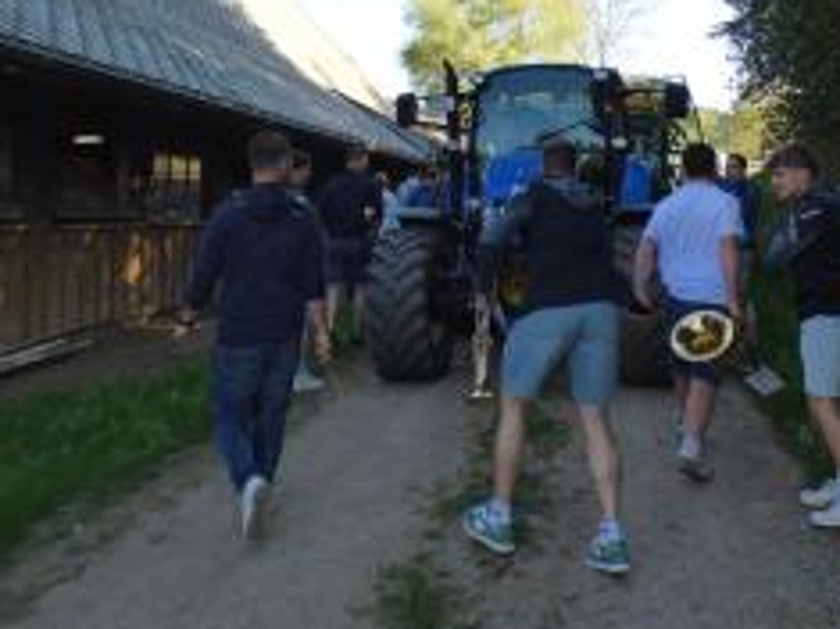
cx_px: 515
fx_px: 825
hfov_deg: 53.5
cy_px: 132
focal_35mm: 34
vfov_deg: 40.2
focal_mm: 3.6
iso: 80
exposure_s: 1/250
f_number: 2.8
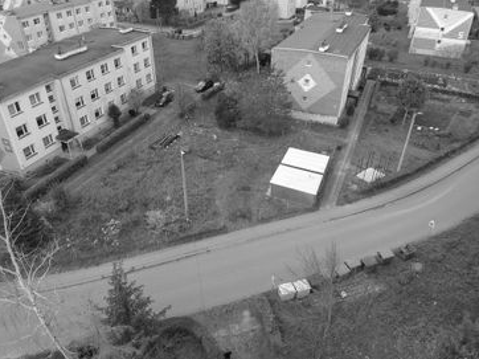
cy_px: 175
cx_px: 232
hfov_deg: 67.3
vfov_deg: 53.0
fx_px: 360
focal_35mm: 26
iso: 100
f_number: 2.6
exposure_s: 1/200
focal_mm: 4.49
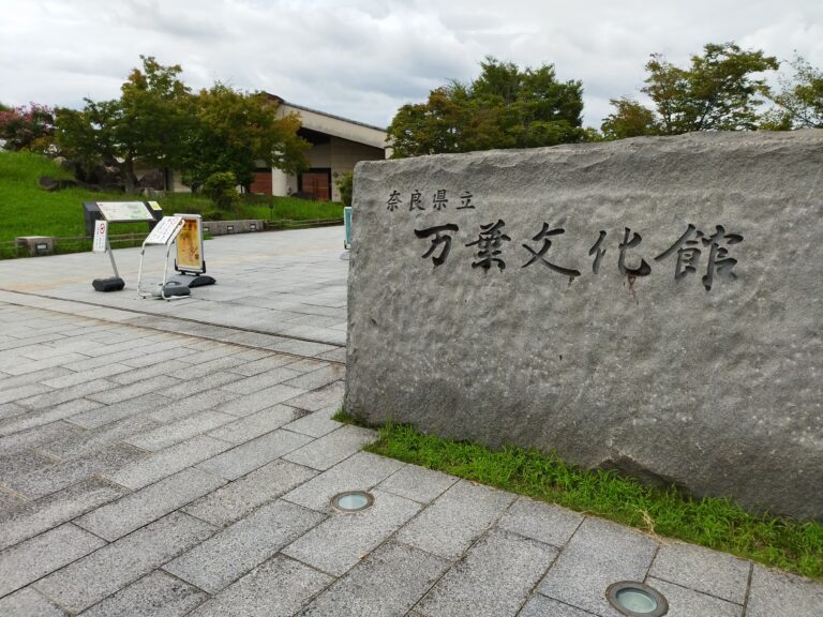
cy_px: 308
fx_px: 642
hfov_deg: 65.3
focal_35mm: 27
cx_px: 412
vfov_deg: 51.4
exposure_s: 1/3111
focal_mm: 4.7
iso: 49
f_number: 1.79
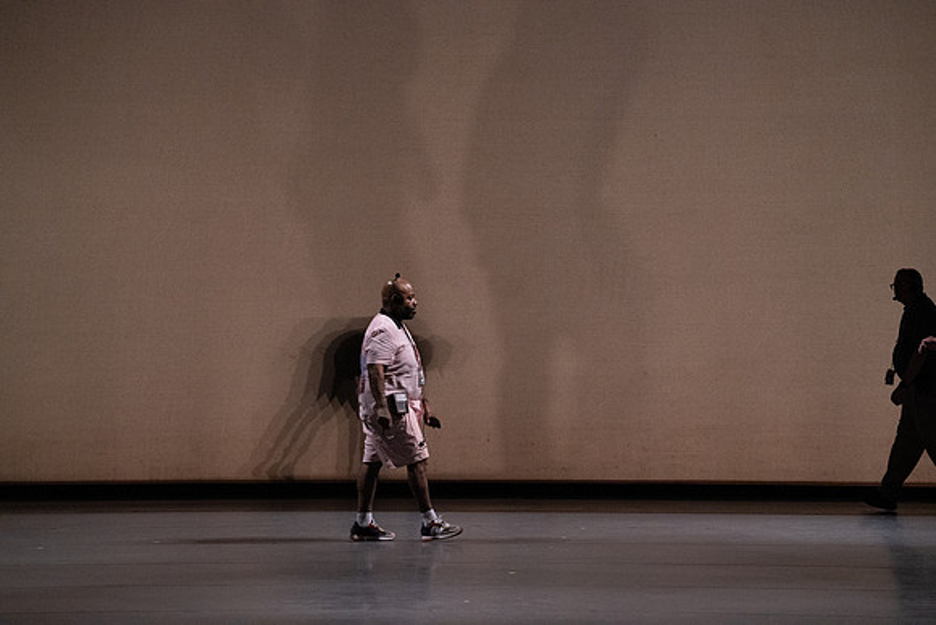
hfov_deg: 11.3
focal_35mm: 182
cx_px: 468
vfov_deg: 7.5
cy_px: 312
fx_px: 4733
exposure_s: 1/500
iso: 12800
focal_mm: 182
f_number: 6.3
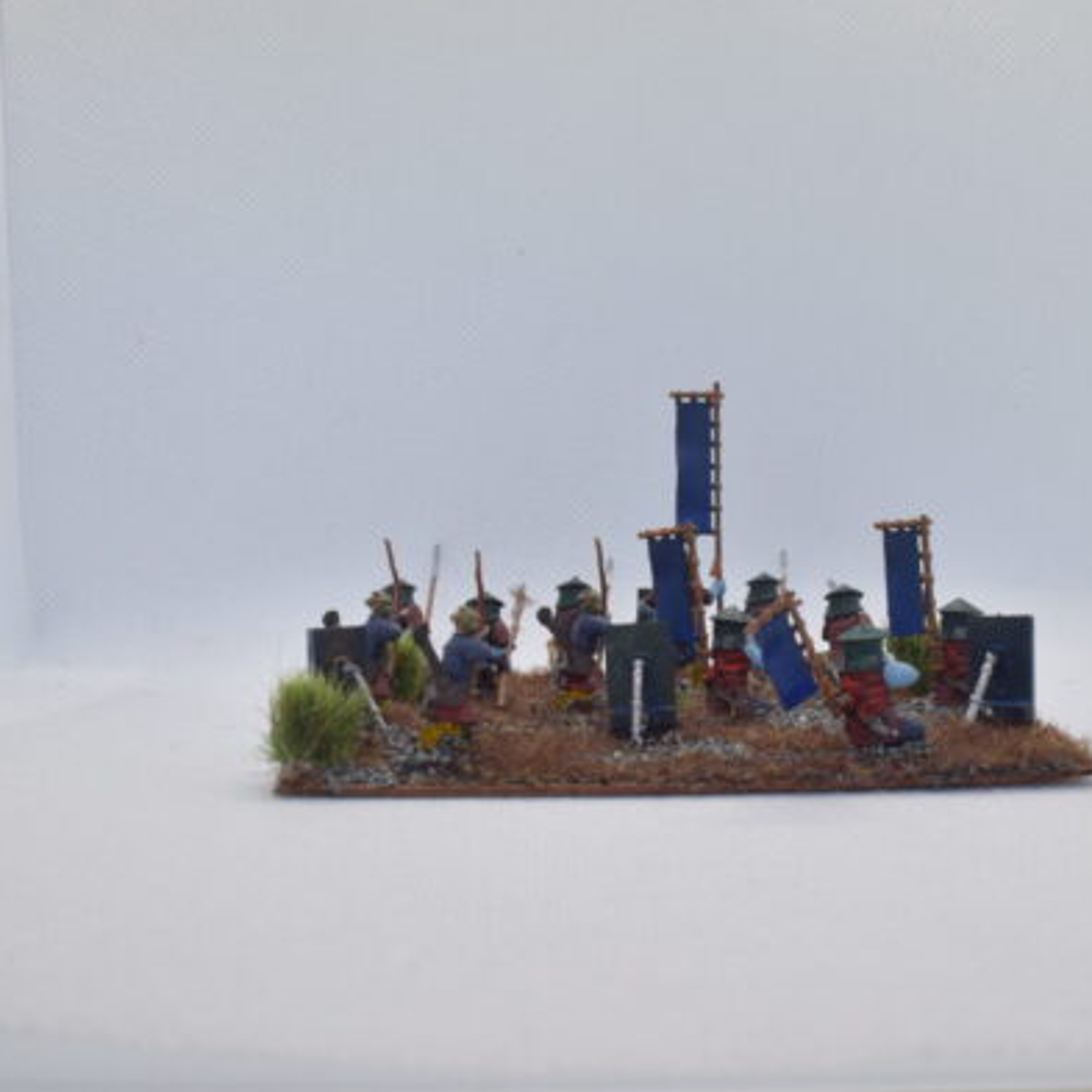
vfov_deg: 34.9
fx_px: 1736
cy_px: 545
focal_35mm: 49
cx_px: 625
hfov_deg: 34.9
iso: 800
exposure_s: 1/60
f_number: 18
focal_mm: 25
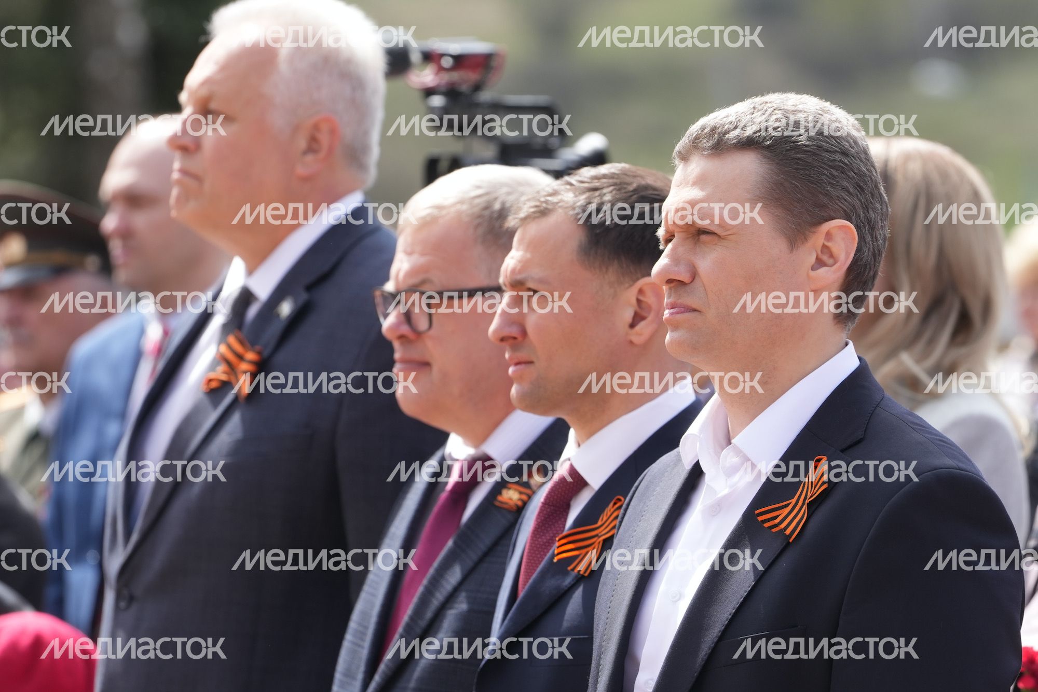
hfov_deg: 10.3
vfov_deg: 6.9
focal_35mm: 200
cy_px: 346
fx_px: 5767
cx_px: 519
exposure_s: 1/1000
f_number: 5.6
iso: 500
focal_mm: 200
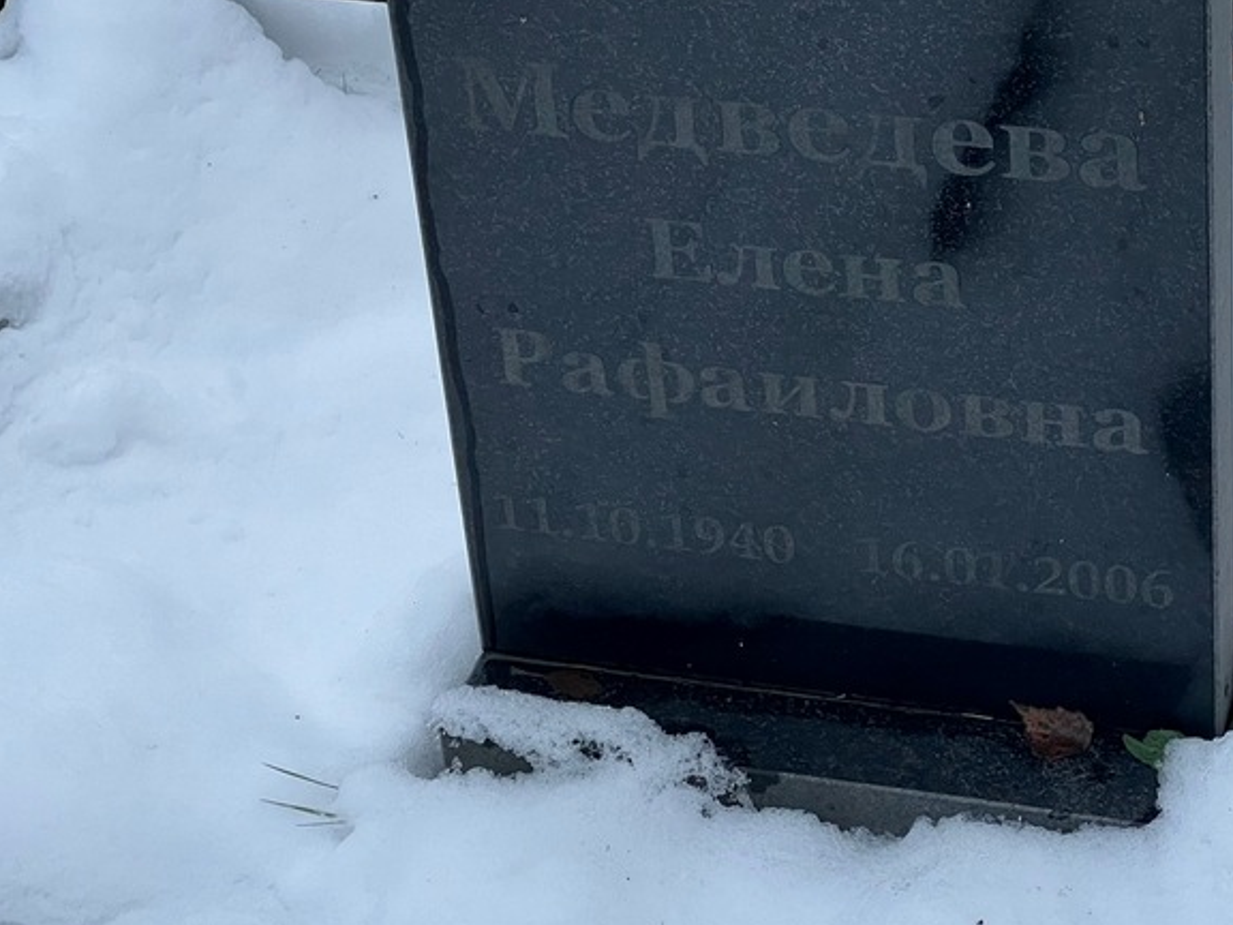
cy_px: 413
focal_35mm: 107
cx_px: 715
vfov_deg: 13.8
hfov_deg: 18.4
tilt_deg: -34.7
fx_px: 3811
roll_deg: +1.1
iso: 200
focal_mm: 9
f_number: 2.8
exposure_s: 1/84
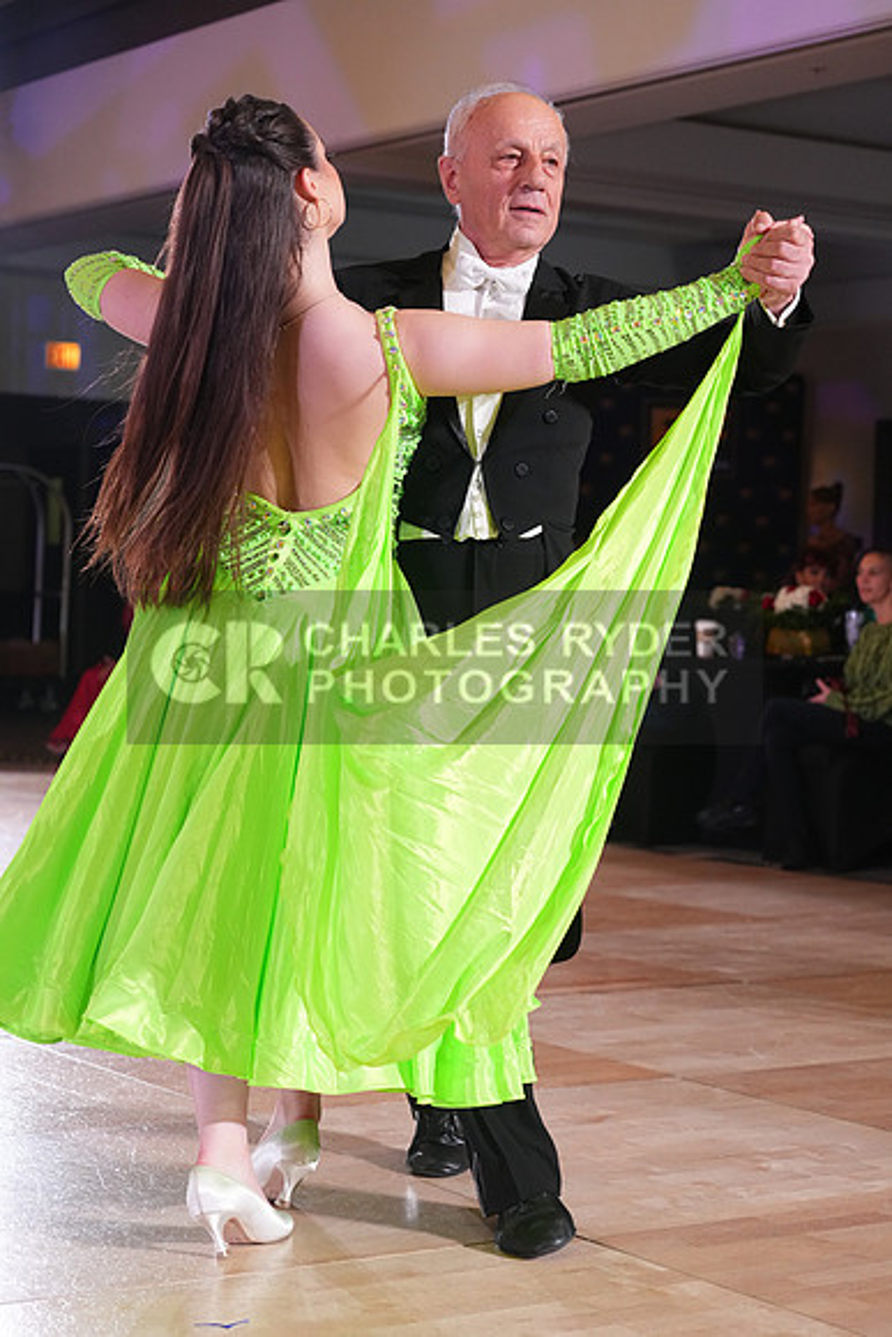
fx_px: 2600
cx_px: 446
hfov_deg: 19.5
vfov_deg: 28.8
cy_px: 668
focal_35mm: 70
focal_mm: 70
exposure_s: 1/250
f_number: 4.5
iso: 3200
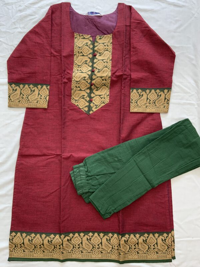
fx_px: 223
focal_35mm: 29
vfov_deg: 61.7
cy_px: 134
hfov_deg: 48.2
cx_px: 100
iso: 32
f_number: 1.8
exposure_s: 1/122
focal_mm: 3
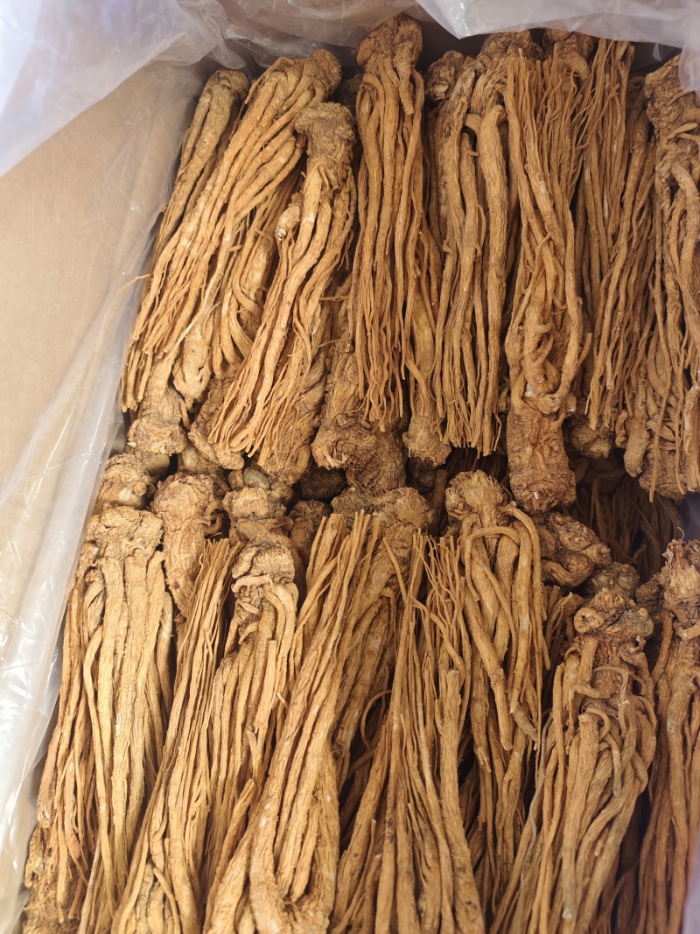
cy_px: 467
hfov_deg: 58.9
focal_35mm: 23
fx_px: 620
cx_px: 350
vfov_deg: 73.9
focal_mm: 6.45
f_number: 1.68
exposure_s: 1/50
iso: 254
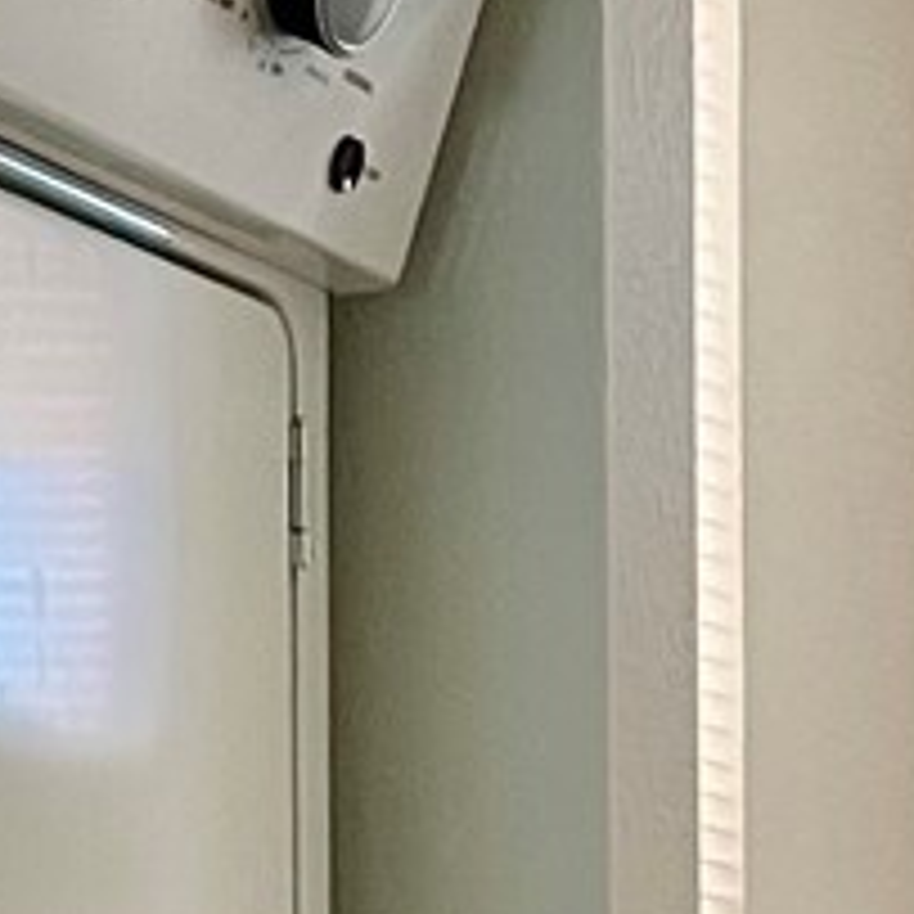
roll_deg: +0.1
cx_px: 725
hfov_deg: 9.6
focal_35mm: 181
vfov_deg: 8.8
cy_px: 2130
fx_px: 5407
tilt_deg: -8.6
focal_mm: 5.1
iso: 250
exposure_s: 1/60
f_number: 1.6
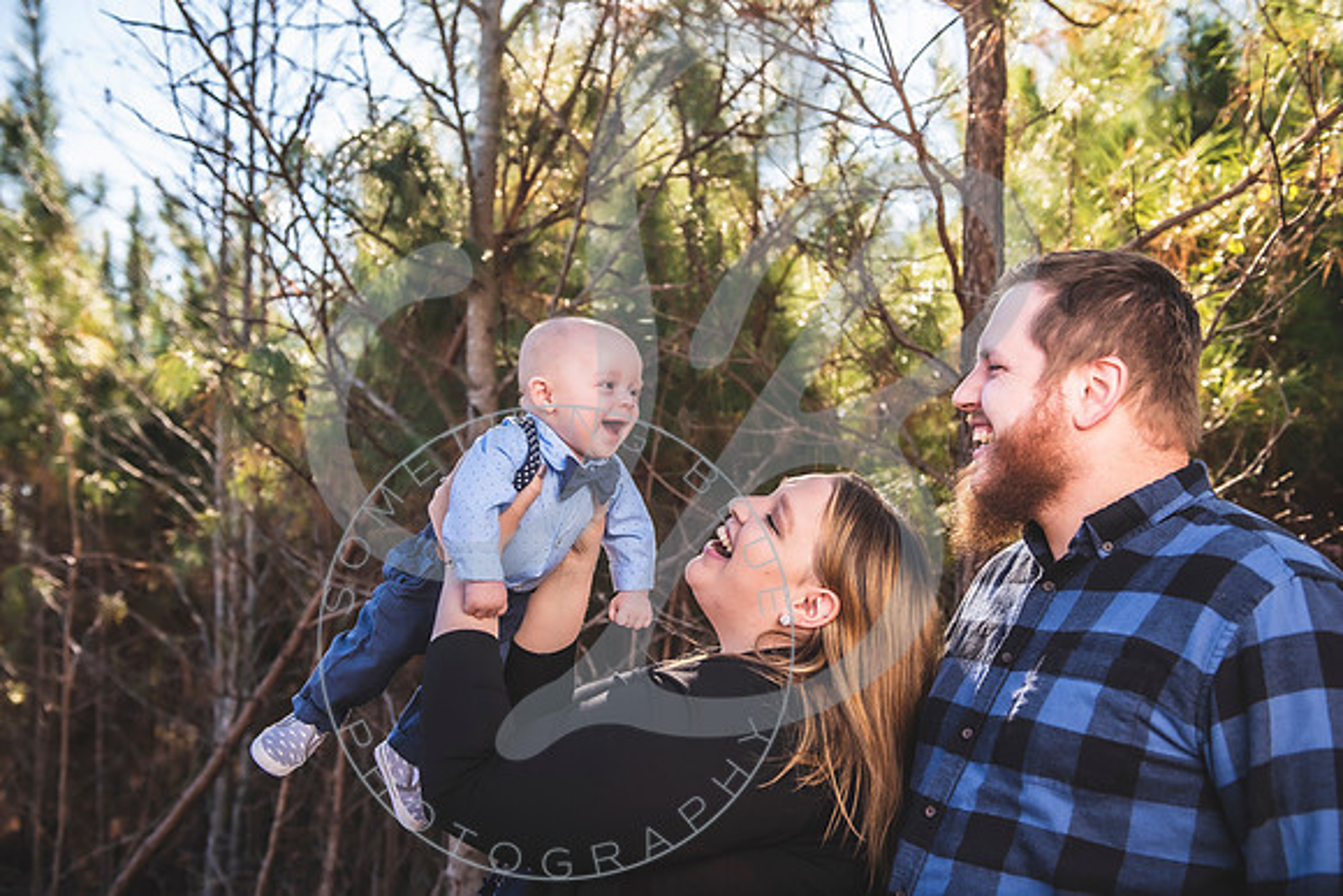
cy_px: 448
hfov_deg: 50.7
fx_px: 1418
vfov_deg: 35.1
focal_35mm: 38
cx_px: 672
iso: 100
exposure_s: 1/250
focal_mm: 38
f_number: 4
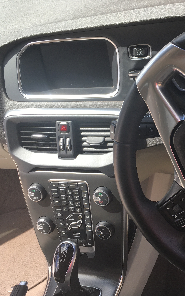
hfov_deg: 29.7
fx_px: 339
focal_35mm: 42
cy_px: 148
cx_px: 152
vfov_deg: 47.2
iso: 25
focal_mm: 4.15
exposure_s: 1/377
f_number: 2.2
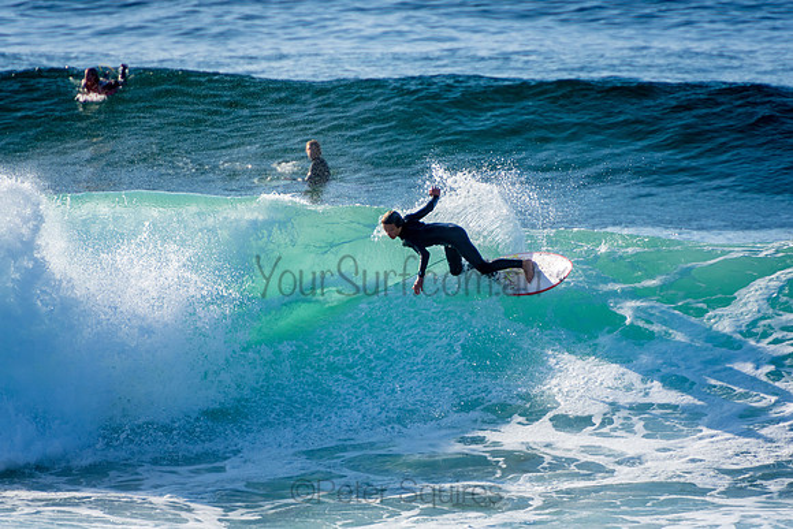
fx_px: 13219
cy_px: 264
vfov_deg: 2.3
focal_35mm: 600
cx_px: 396
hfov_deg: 3.4
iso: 250
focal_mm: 400
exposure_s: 1/2000
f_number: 5.6
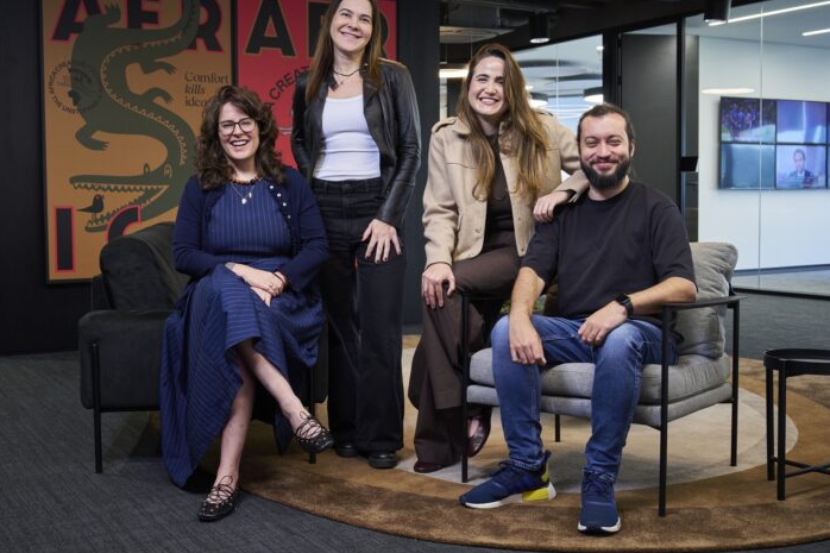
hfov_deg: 44.5
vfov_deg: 30.5
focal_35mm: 44
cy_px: 254
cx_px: 396
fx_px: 1014
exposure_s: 1/60
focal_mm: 40
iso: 1250
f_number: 5
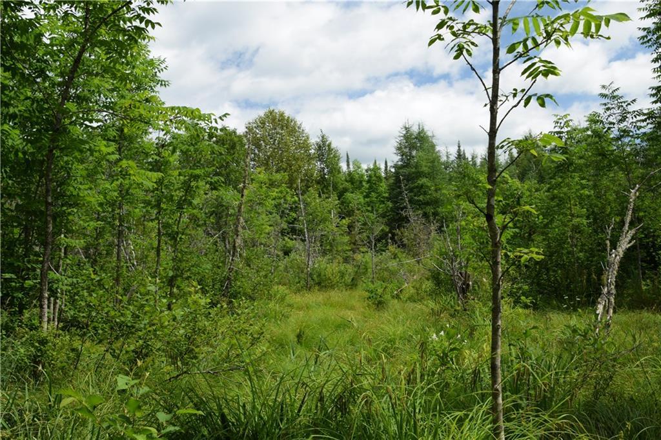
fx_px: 771
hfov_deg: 46.4
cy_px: 220
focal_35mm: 42
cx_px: 330
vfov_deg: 31.9
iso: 200
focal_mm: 28
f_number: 9
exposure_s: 1/200
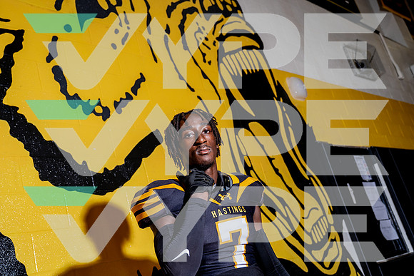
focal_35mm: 41
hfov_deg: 47.0
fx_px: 476
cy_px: 138
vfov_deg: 32.4
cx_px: 207
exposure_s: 1/250
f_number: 4
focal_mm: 38
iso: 100
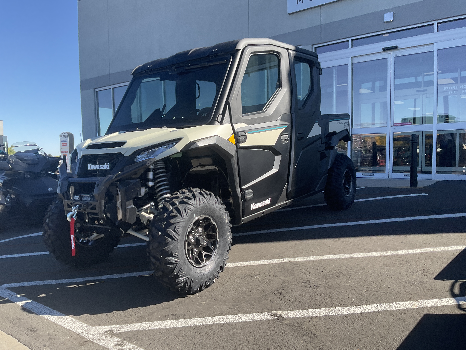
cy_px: 175
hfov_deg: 61.7
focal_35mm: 29
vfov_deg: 48.2
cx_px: 233
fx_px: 390
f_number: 1.8
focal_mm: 3
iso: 16
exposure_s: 1/650
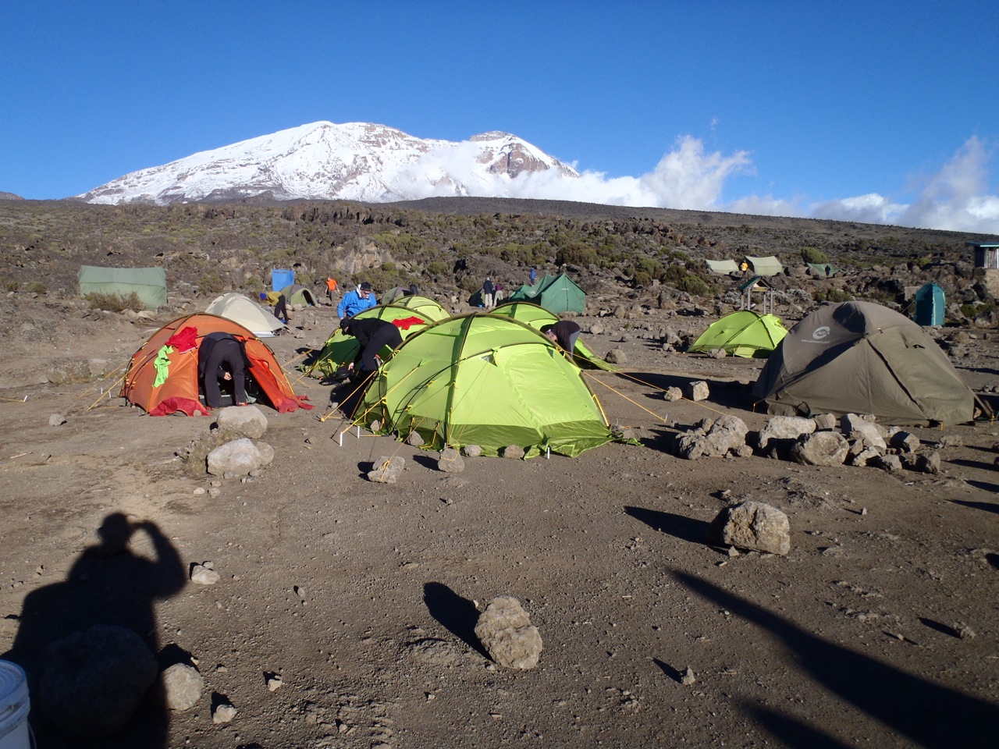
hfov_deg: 63.4
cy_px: 374
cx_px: 500
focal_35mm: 28
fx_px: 808
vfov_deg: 49.7
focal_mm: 5
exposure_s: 1/80
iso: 80
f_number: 10
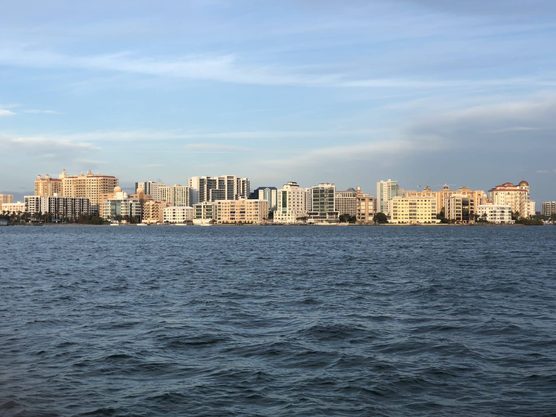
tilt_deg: +0.8
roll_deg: -0.2
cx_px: 278
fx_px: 916
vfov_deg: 25.7
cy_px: 208
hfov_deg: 33.8
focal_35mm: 57
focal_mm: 6.6
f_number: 2.8
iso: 20
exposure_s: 1/306
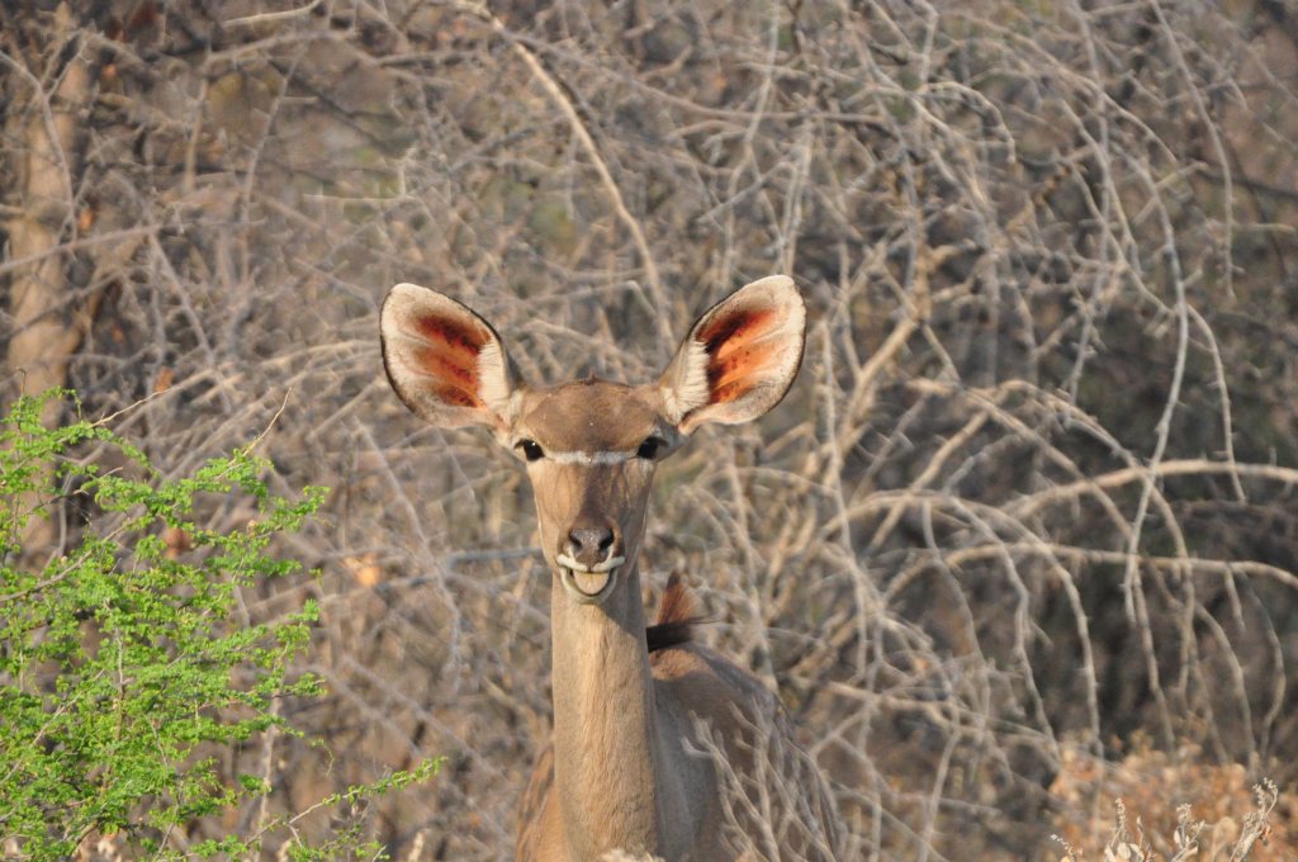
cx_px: 649
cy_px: 431
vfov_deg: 1.8
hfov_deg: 2.8
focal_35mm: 750
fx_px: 27007
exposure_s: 1/4000
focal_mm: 500
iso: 2500
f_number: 8
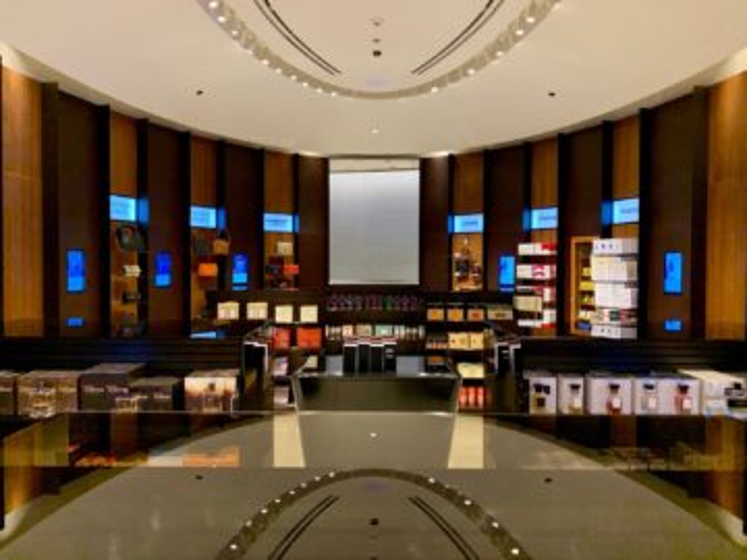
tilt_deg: +0.5
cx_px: 374
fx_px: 561
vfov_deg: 53.1
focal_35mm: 26
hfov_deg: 67.3
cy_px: 280
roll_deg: -1.1
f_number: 1.8
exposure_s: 1/50
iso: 320
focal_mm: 4.25
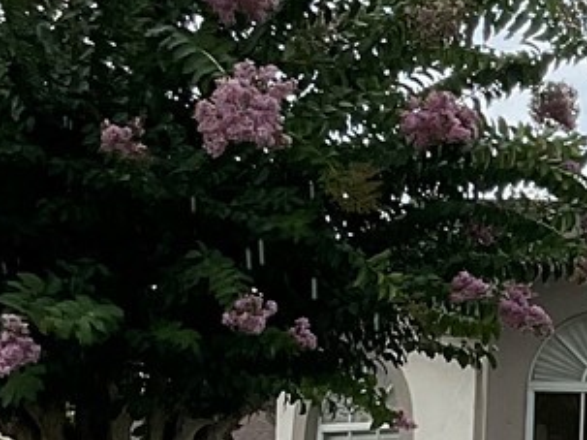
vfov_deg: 9.7
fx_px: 2593
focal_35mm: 153
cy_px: 378
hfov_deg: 12.0
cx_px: 1000
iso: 16
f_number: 1.8
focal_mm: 3
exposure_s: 1/691
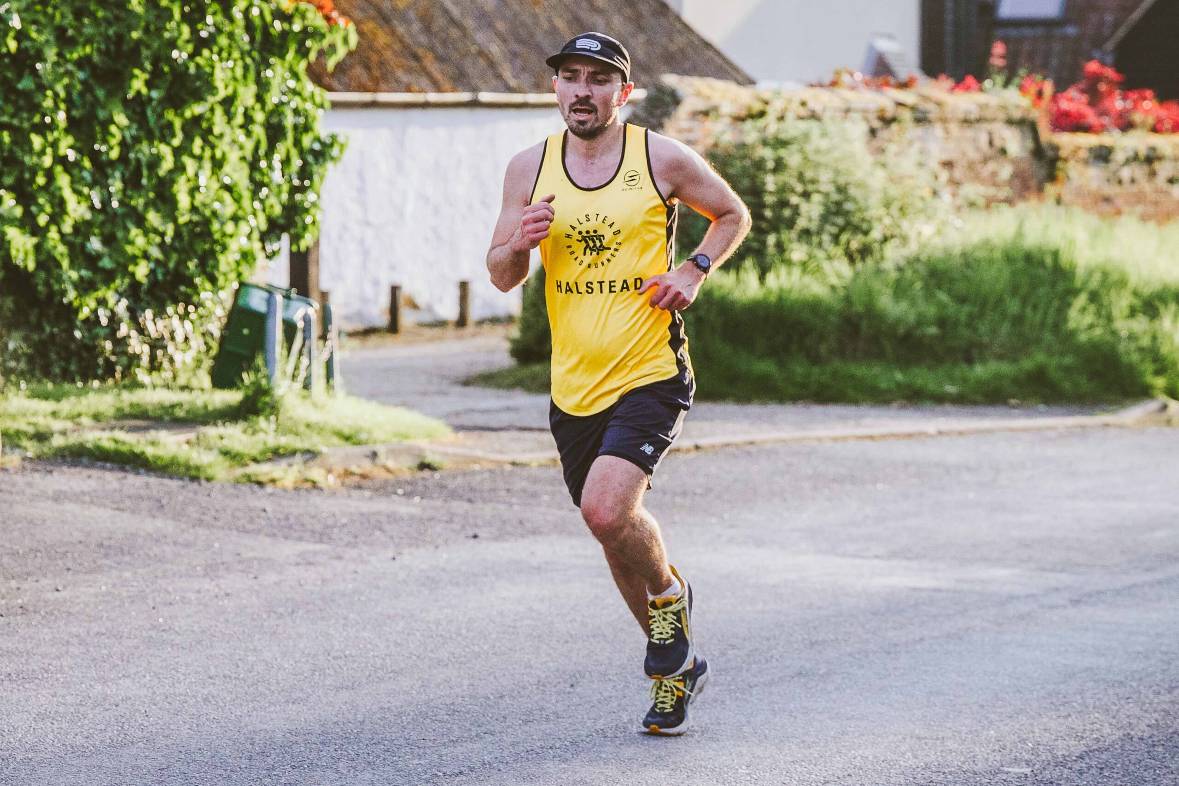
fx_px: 4650
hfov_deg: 14.4
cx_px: 590
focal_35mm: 142
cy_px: 393
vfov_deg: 9.7
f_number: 3.5
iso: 500
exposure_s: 1/2000
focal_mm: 95
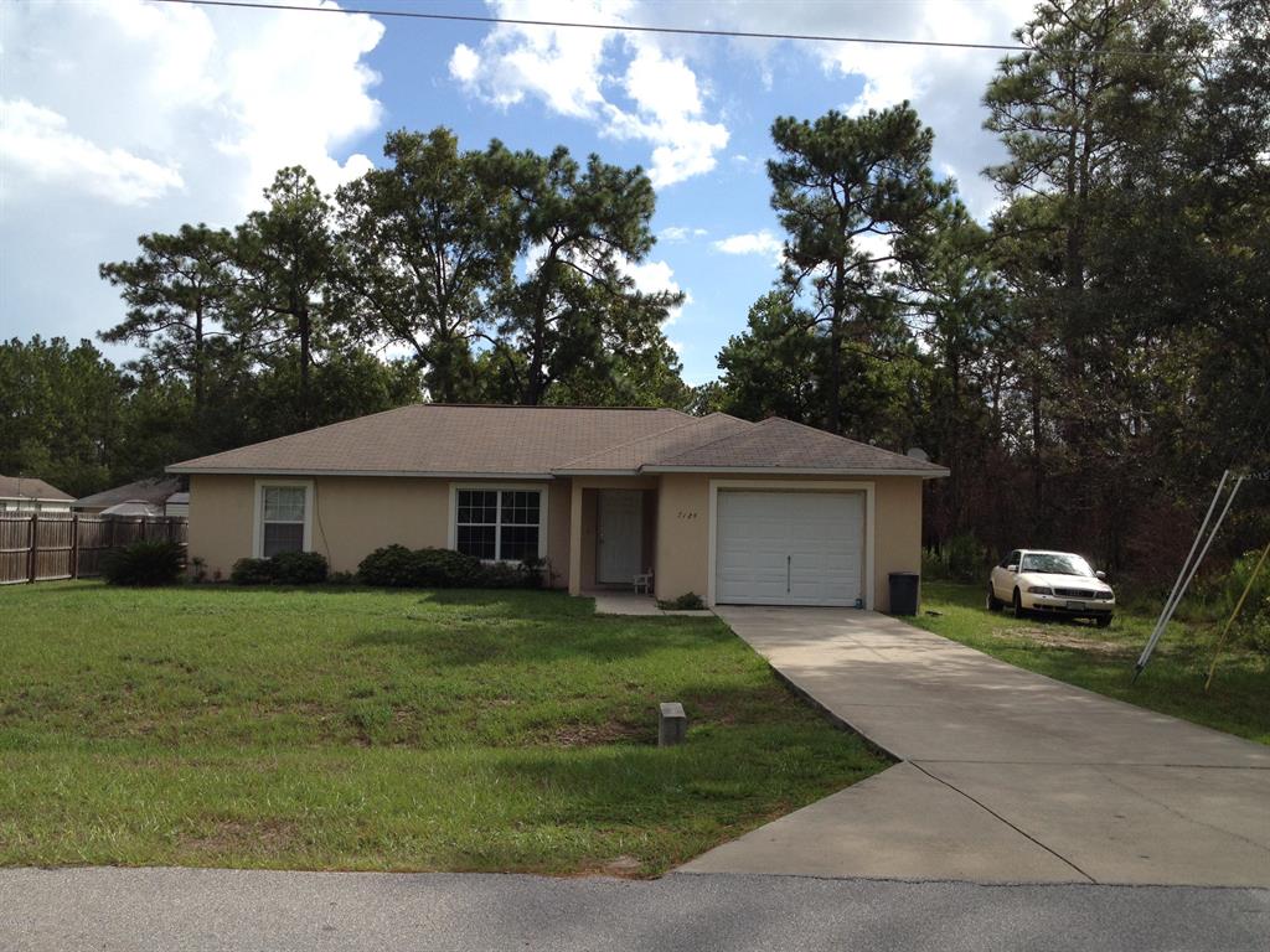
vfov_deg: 40.7
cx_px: 635
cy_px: 476
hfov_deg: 52.6
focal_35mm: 35
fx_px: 1284
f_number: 2.4
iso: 50
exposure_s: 1/2045
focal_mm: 4.28
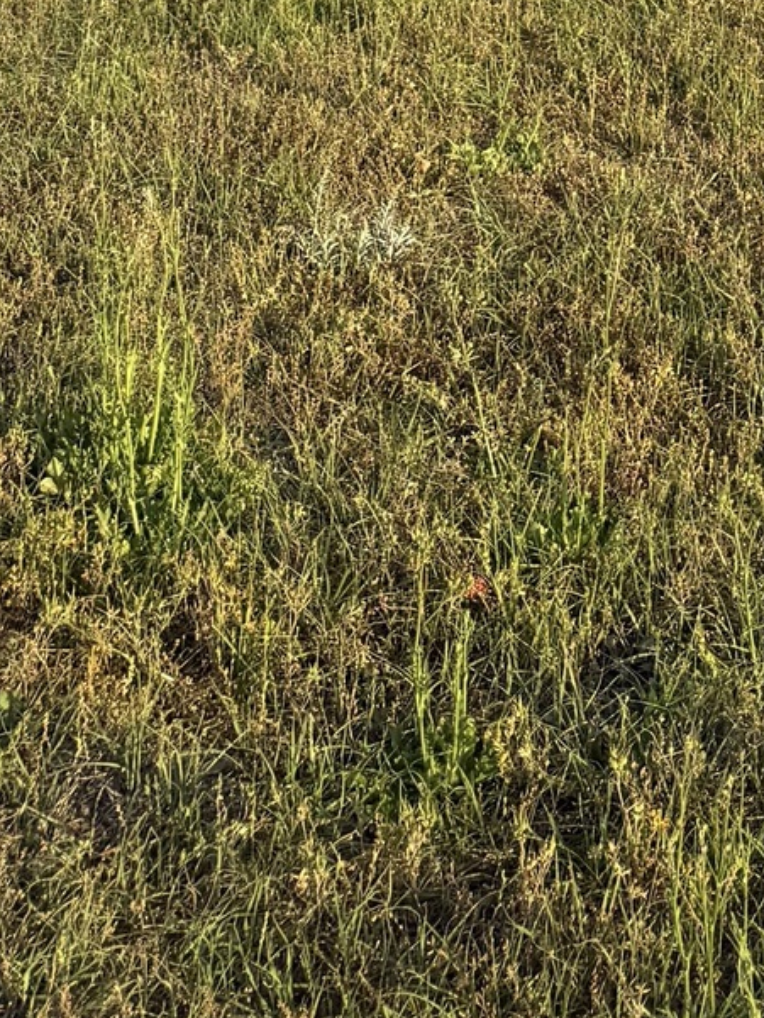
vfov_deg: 17.8
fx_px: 2706
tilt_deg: +0.1
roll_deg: +0.4
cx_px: 1025
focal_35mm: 92
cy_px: -713
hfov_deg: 15.2
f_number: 1.78
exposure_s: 1/2370
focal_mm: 6.76
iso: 80
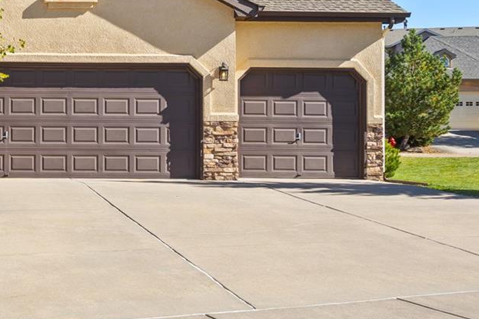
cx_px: -68
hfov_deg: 27.8
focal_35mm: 65
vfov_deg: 20.5
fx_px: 865
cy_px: 27
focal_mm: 25
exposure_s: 1/50
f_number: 6.3
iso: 100
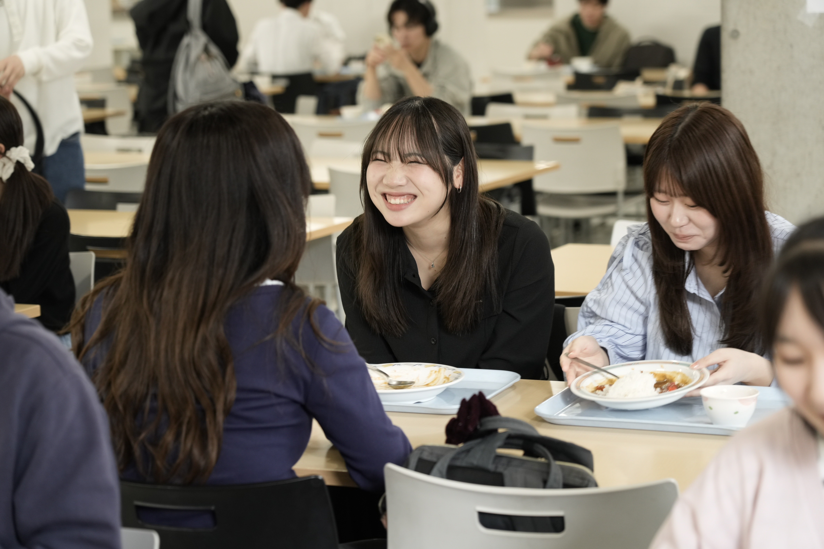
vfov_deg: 14.7
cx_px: 412
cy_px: 274
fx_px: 2129
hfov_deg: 21.9
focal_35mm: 93
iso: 800
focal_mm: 93
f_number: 4
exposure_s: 1/50
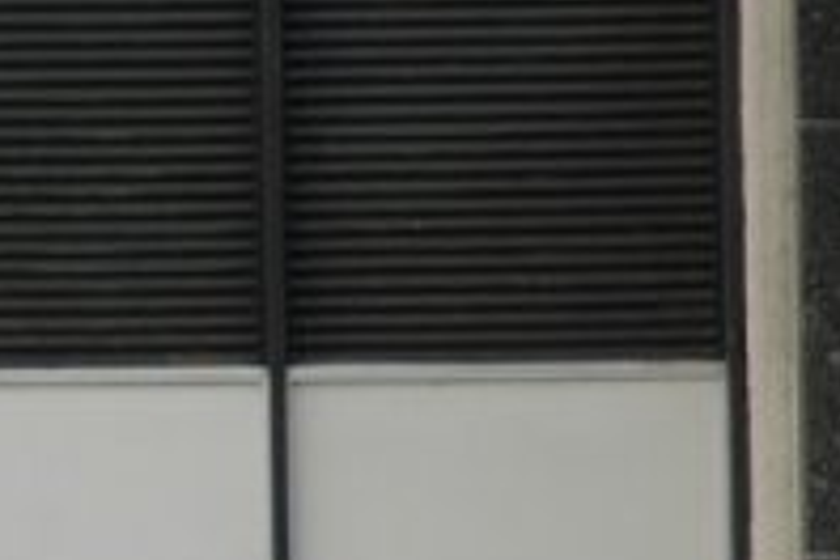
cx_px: -628
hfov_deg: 6.6
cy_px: 759
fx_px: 7139
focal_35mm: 306
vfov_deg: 4.5
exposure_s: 1/100
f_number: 7.1
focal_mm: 56
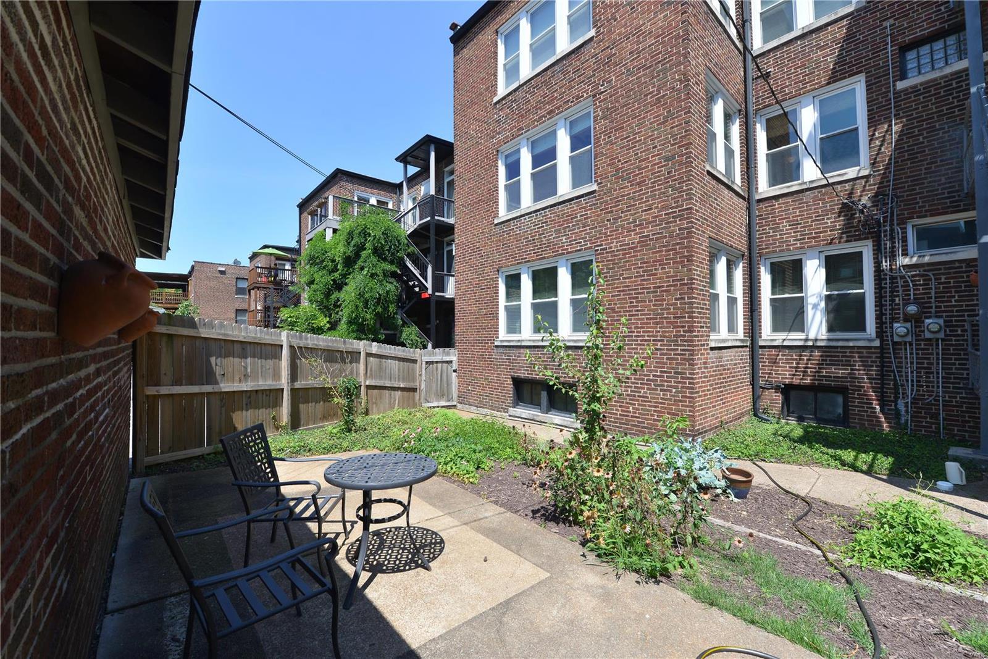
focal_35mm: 14
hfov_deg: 104.2
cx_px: 494
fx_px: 384
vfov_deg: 81.2
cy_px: 330
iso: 320
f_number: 9
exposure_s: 1/500
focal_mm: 14
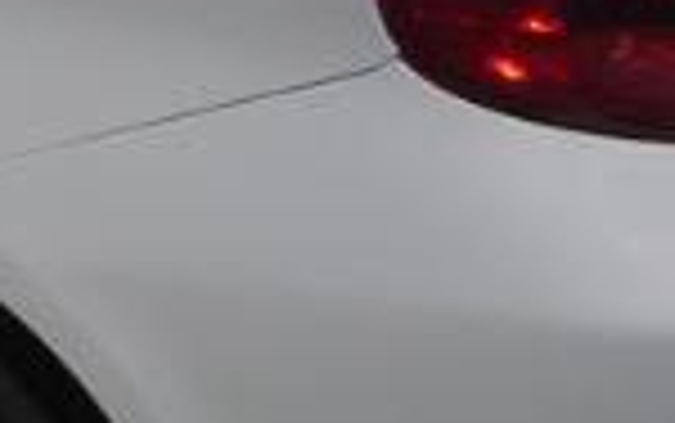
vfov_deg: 4.8
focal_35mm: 275
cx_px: -657
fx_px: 5063
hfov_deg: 7.3
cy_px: -135
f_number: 6.4
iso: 50
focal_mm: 6.3
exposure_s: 1/847
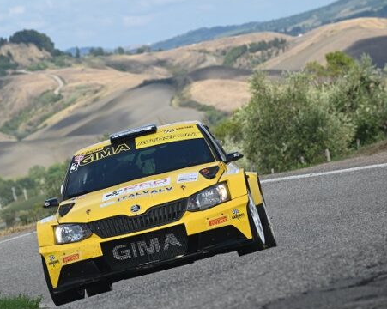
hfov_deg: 8.3
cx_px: 141
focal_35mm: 233
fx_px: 2666
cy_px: 144
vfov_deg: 6.6
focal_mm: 175
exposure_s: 1/1250
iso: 400
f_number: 7.1
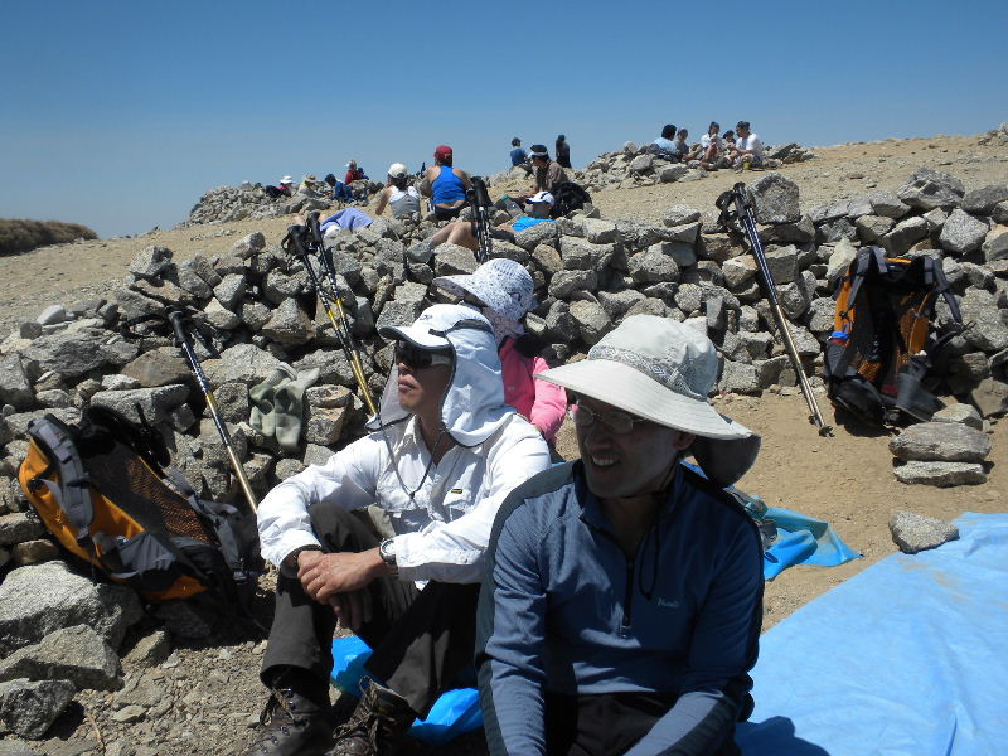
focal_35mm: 37
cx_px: 504
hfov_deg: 50.1
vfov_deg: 38.7
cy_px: 378
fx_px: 1077
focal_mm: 6.6
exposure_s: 1/172
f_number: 10
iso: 64
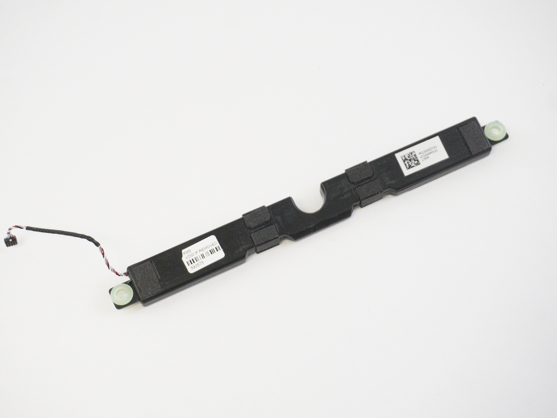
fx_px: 998
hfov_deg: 31.2
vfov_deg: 23.7
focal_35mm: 62
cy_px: 209
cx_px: 264
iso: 5000
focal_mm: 38
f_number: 5.6
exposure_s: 1/250
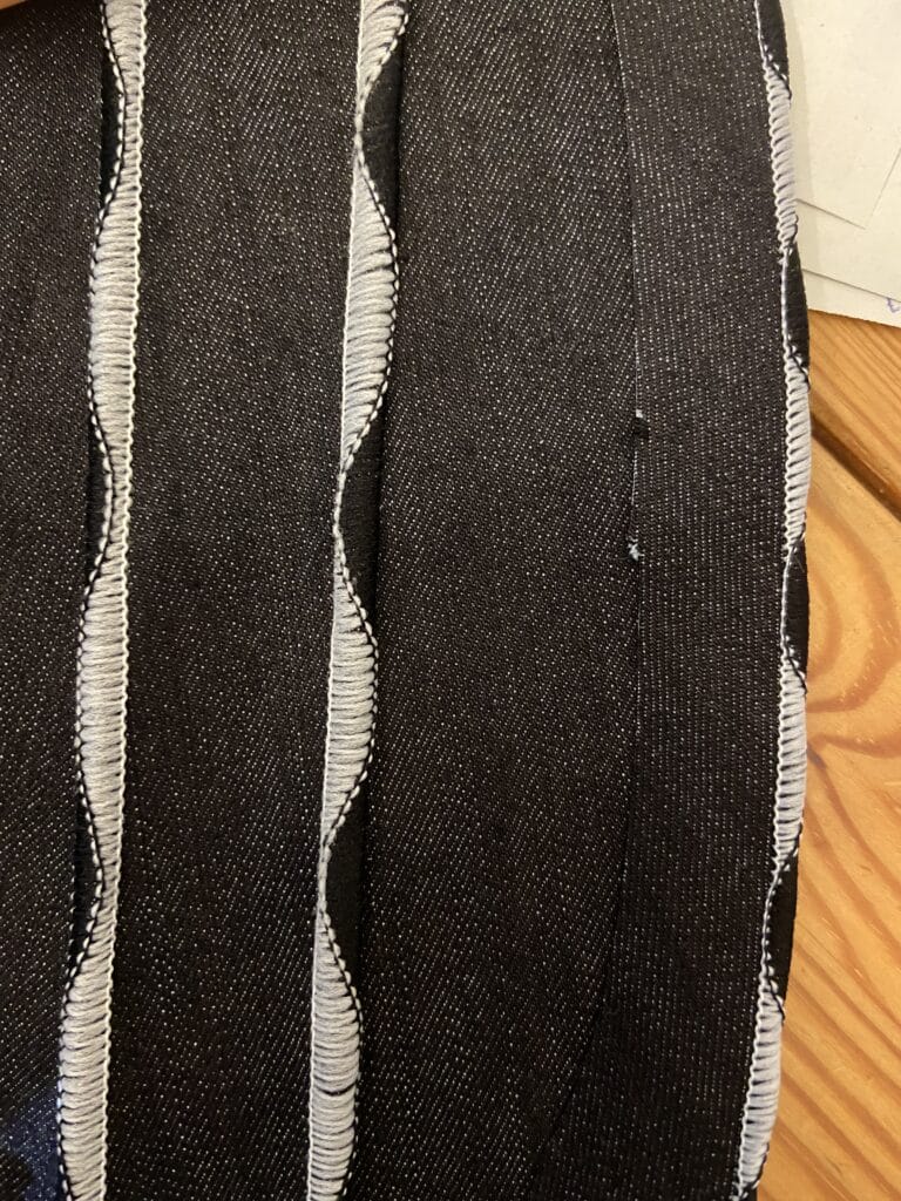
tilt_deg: -87.6
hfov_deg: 53.1
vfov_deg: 67.3
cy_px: 600
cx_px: 450
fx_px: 902
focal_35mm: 26
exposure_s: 1/25
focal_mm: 4.25
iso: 800
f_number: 1.8
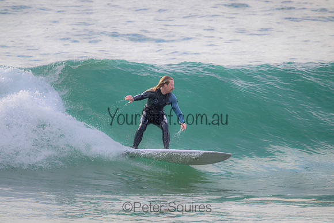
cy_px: 112
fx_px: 7424
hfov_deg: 2.6
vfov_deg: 1.7
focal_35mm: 800
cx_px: 167
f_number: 11
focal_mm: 800
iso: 2200
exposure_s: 1/1600
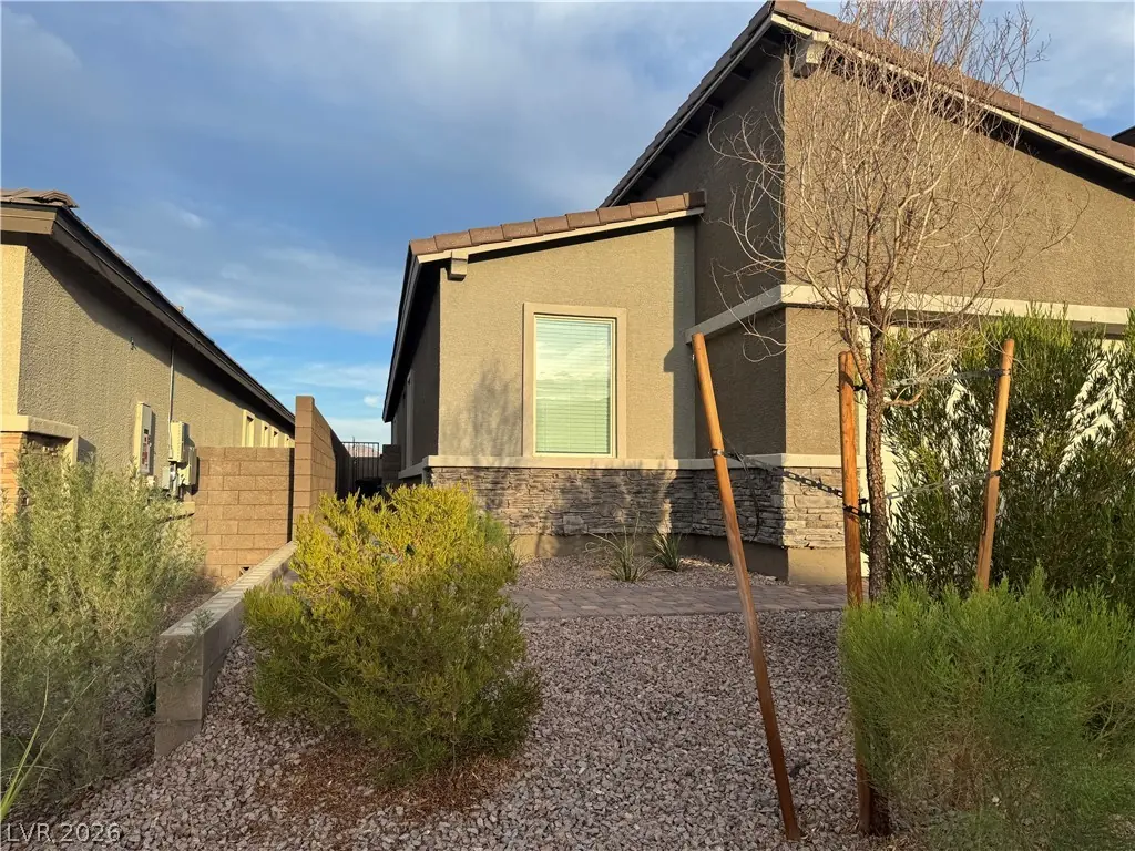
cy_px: 426
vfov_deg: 56.8
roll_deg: -0.6
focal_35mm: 24
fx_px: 787
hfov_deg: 71.6
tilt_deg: +2.7
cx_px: 568
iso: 80
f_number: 1.78
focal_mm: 6.76
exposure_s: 1/1980
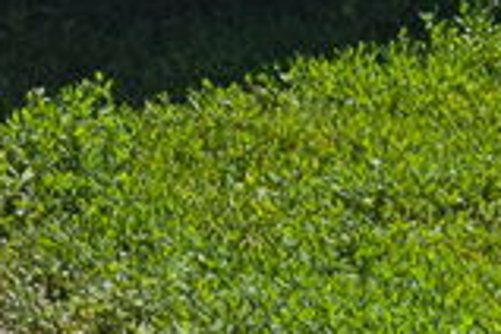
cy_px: -917
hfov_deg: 4.4
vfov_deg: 2.9
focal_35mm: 454
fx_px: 6318
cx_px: -737
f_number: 5.6
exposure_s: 1/800
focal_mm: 40
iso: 200
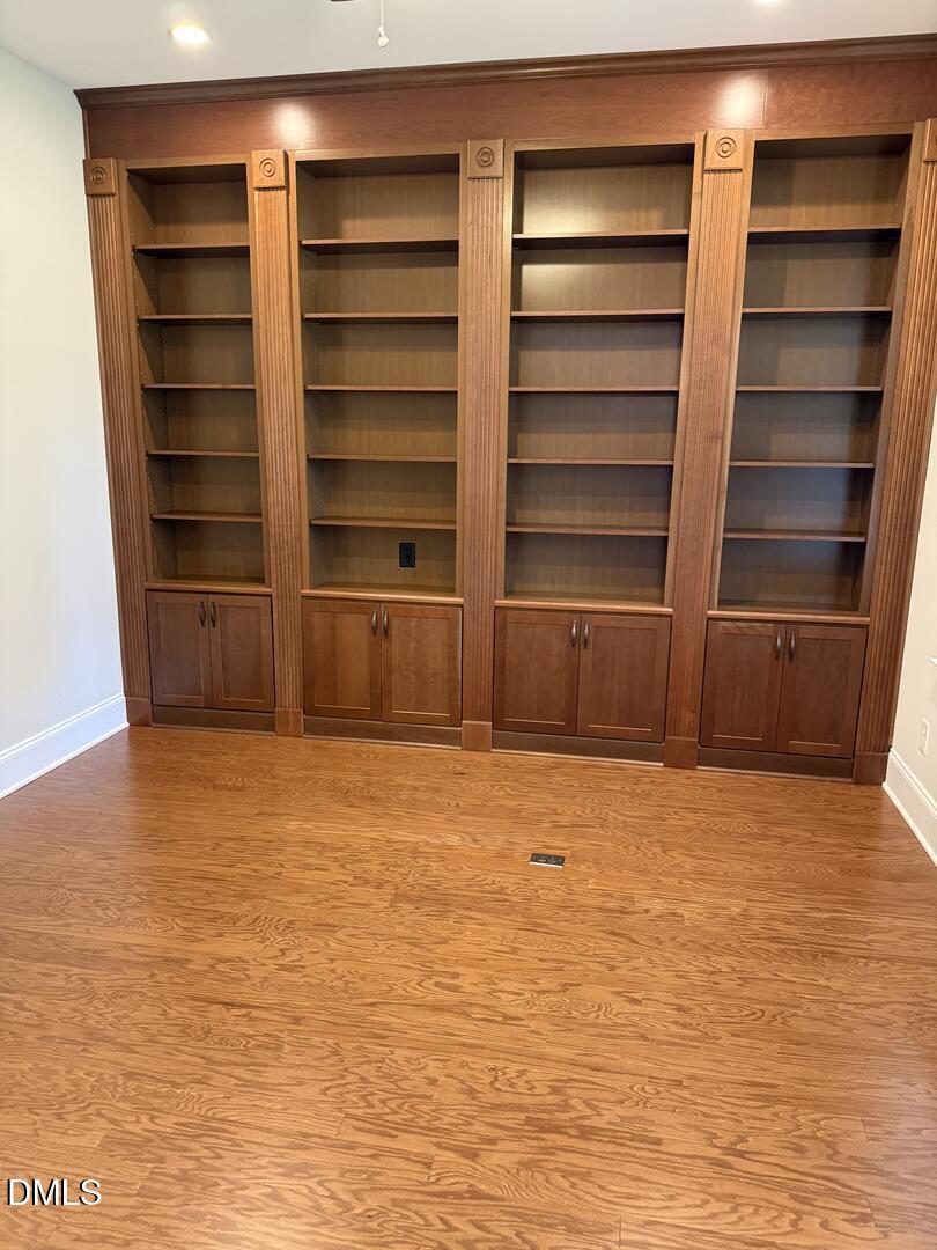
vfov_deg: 71.6
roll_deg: -1.7
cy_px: 625
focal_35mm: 24
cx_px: 468
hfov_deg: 56.8
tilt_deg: -12.8
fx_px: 866
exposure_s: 1/60
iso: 500
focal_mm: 6.76
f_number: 1.78
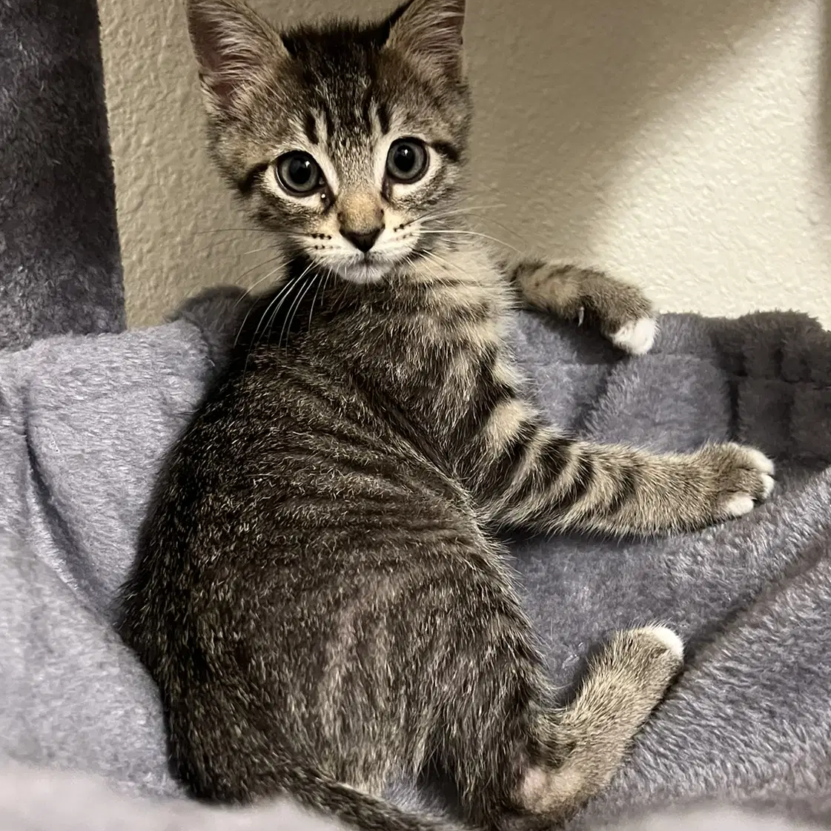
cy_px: 411
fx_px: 1141
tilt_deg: -17.4
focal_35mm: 42
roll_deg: -2.7
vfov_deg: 40.0
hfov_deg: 40.0
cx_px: 439
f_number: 1.5
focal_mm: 5.7
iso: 500
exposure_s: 1/40
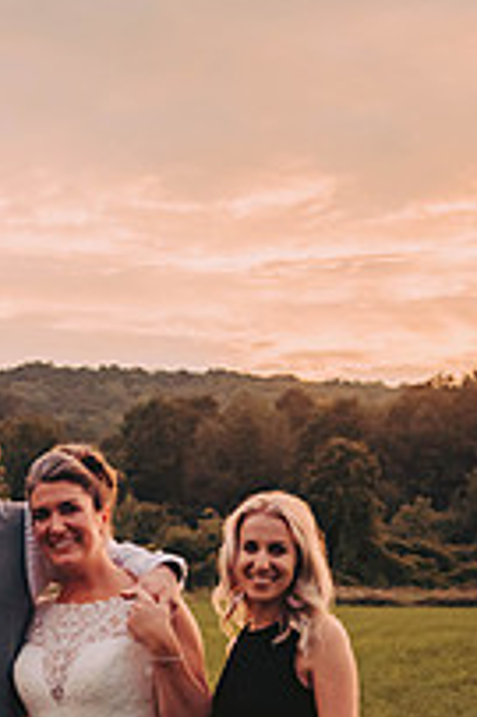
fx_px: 2210
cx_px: 18
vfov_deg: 18.1
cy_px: 675
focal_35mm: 111
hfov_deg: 12.2
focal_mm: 50
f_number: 6.3
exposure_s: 1/200
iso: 800
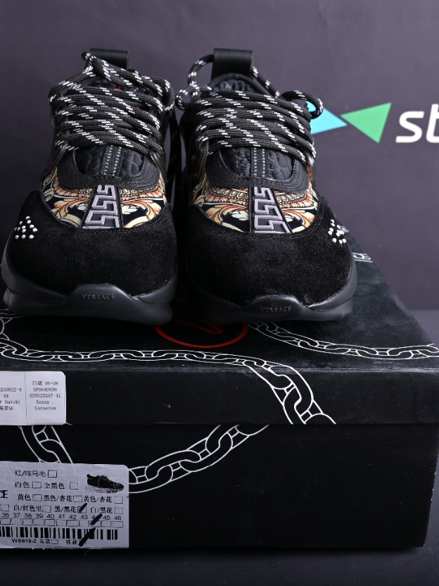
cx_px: 191
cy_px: 287
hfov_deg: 29.8
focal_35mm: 49
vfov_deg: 39.1
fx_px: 824
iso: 100
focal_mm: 32.5
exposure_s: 1/250
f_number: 7.1
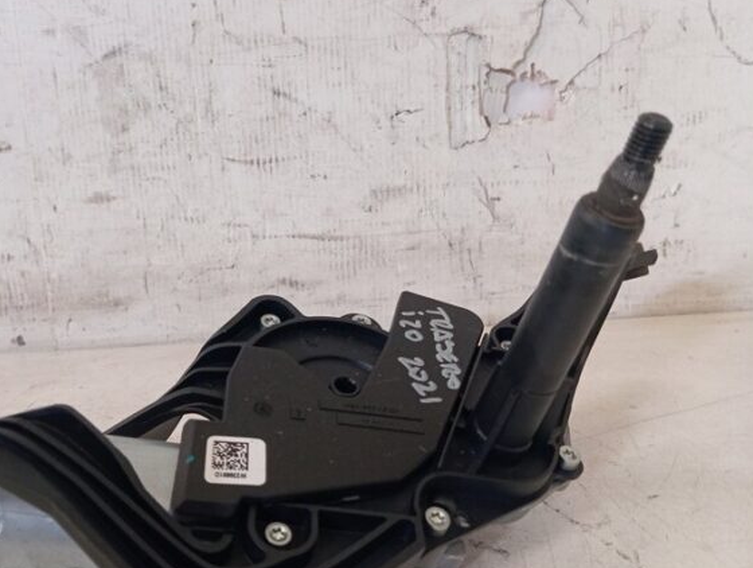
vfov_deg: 40.8
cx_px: 293
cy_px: 293
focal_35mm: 35
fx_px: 763
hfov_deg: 52.1
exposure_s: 1/33.3
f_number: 1.8
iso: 302
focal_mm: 4.22
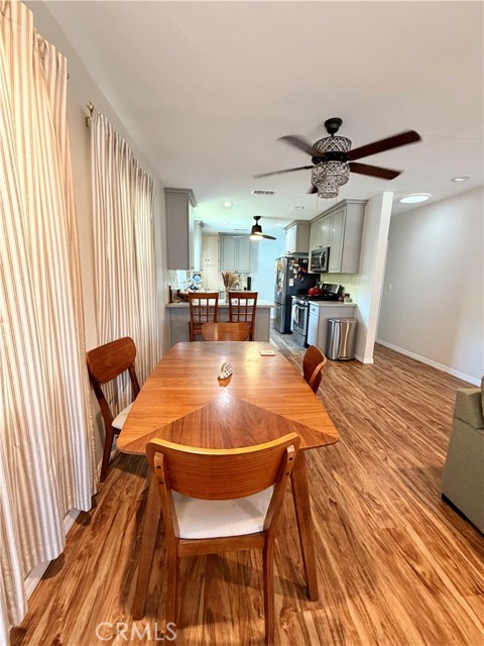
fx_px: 261
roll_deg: -1.7
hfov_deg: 85.7
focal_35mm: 14
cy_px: 323
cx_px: 242
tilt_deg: -10.0
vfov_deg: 102.1
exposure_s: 1/60
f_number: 2.2
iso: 400
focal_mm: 2.22
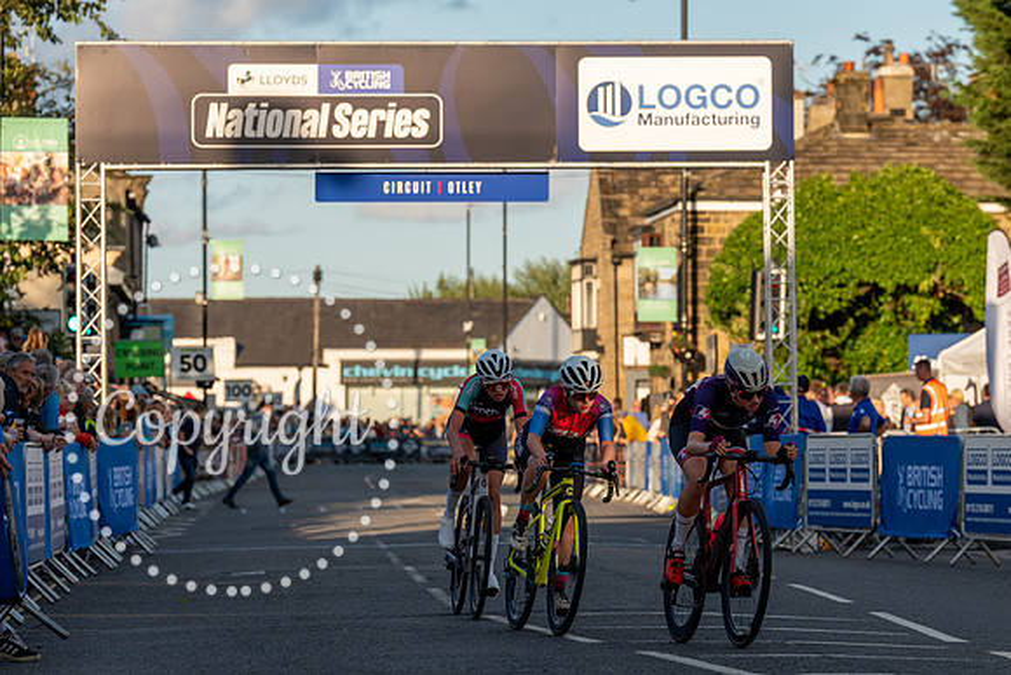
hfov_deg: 11.6
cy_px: 404
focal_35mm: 177
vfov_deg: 7.8
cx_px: 605
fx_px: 4974
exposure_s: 1/1000
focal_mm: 148
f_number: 5
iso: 400
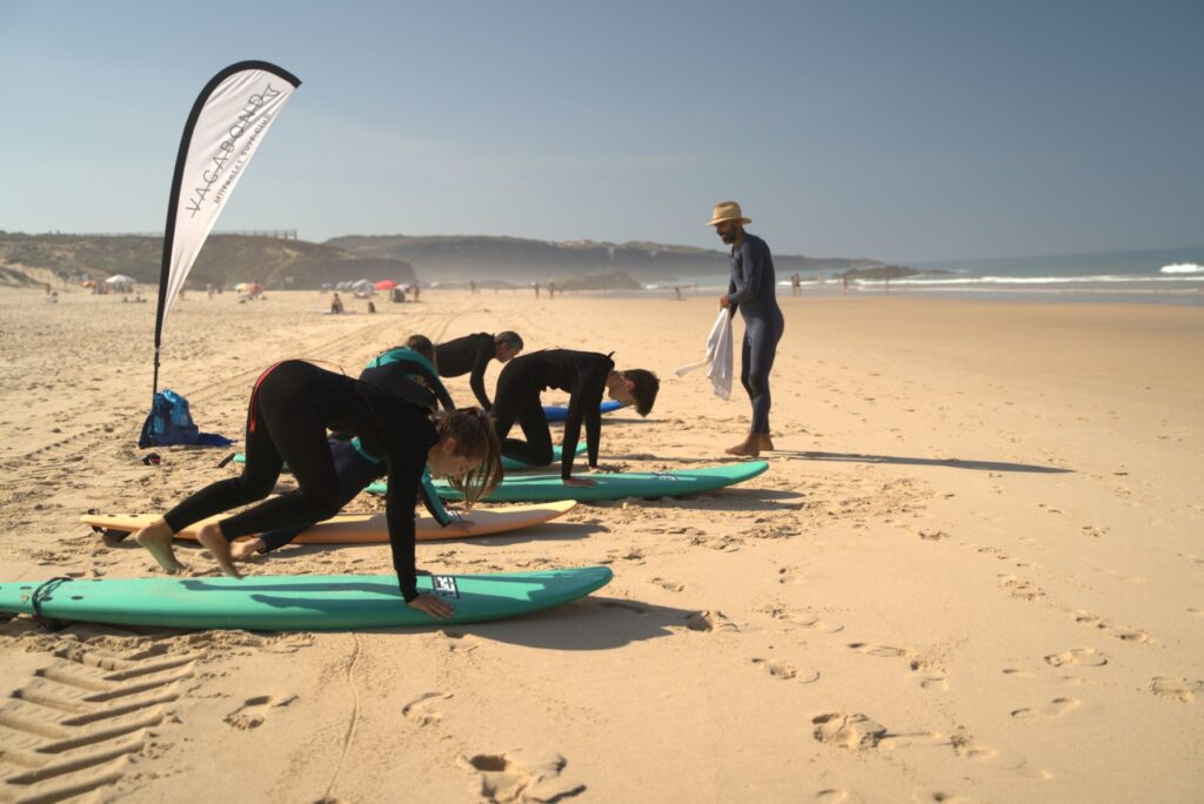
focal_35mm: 42
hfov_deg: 46.4
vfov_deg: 31.9
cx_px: 602
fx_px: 1405
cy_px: 402
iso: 100
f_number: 2.8
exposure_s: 1/250
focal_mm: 42
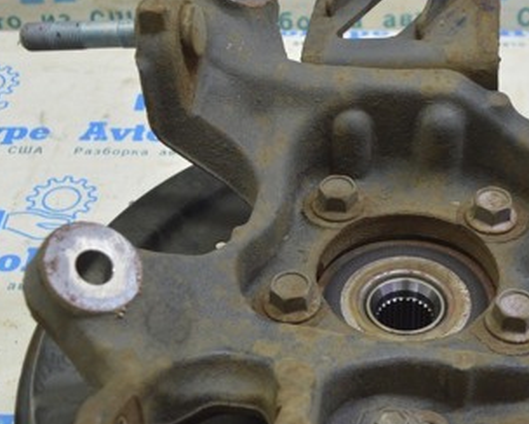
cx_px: 338
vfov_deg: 22.5
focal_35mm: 68
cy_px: 237
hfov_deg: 27.8
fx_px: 1066
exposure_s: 1/20
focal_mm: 23
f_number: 5.6
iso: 400
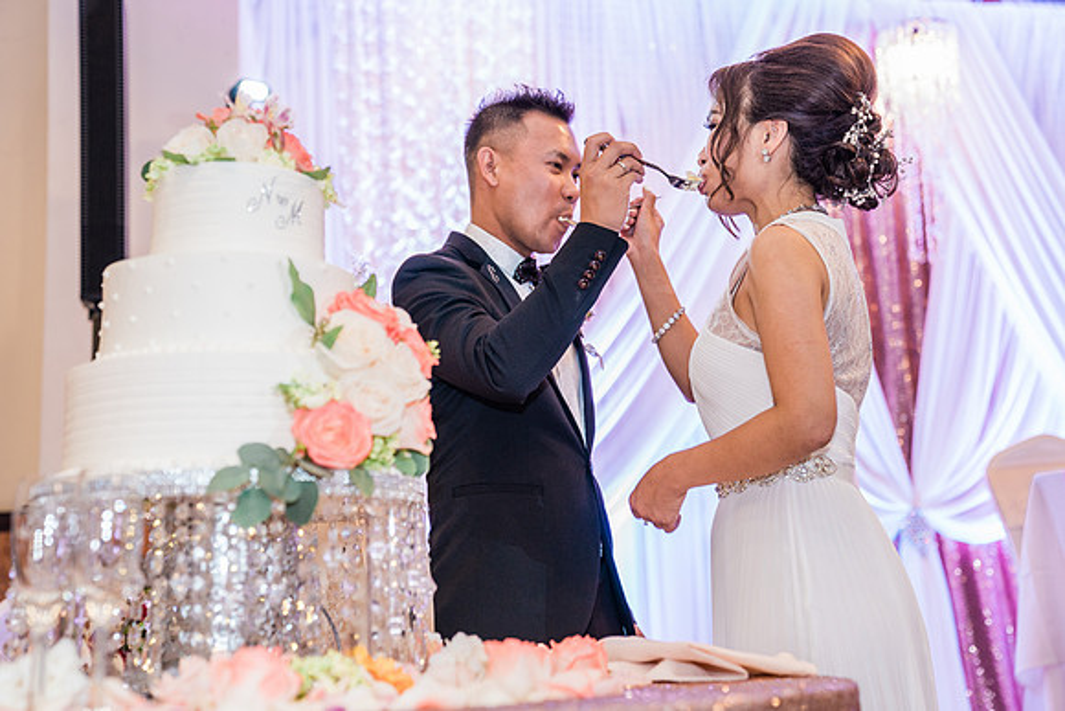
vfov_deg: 27.0
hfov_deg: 39.6
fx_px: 1479
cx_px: 532
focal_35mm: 50
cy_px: 356
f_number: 2.8
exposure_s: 1/125
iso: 1000
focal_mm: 50
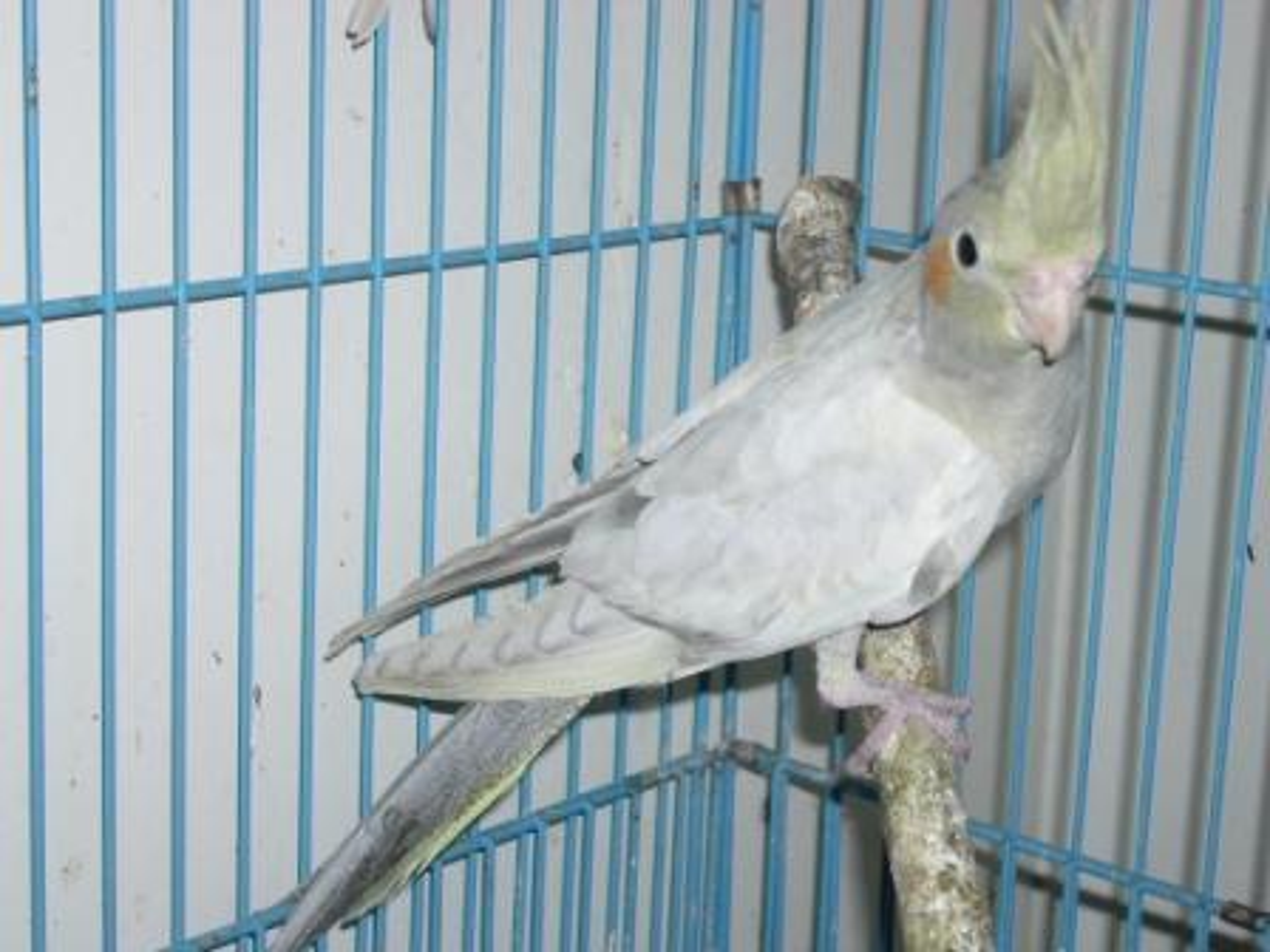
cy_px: 476
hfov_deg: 27.8
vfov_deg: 21.0
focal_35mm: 70
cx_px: 635
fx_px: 2568
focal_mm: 11.6
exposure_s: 1/60
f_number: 4
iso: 200
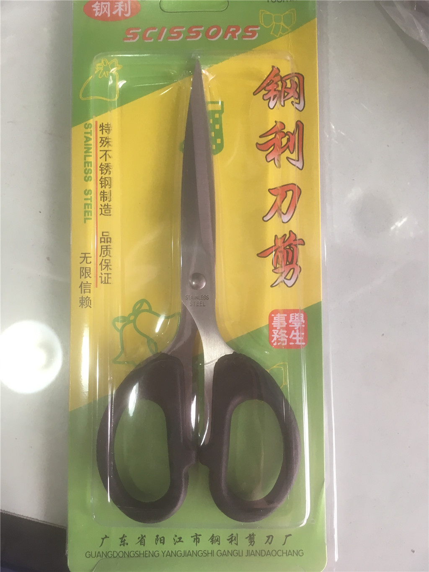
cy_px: 286
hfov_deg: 48.2
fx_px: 479
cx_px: 214
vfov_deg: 61.7
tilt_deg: -87.5
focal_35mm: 29
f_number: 2.2
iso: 80
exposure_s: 1/33
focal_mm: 4.15
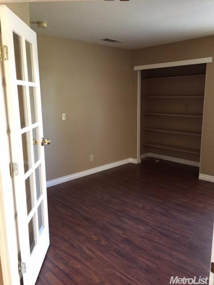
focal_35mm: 29
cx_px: 107
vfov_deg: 61.7
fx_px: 239
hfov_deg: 48.2
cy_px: 142
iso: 250
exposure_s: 1/24
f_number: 2.2
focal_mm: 4.15
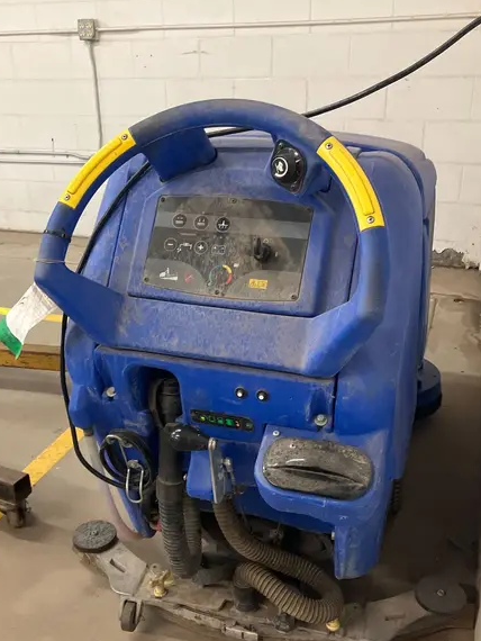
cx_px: 221
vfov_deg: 51.2
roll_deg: +2.4
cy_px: 354
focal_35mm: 36
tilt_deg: -26.5
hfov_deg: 39.7
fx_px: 666
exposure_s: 1/60
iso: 320
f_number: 1.8
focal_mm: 3.99
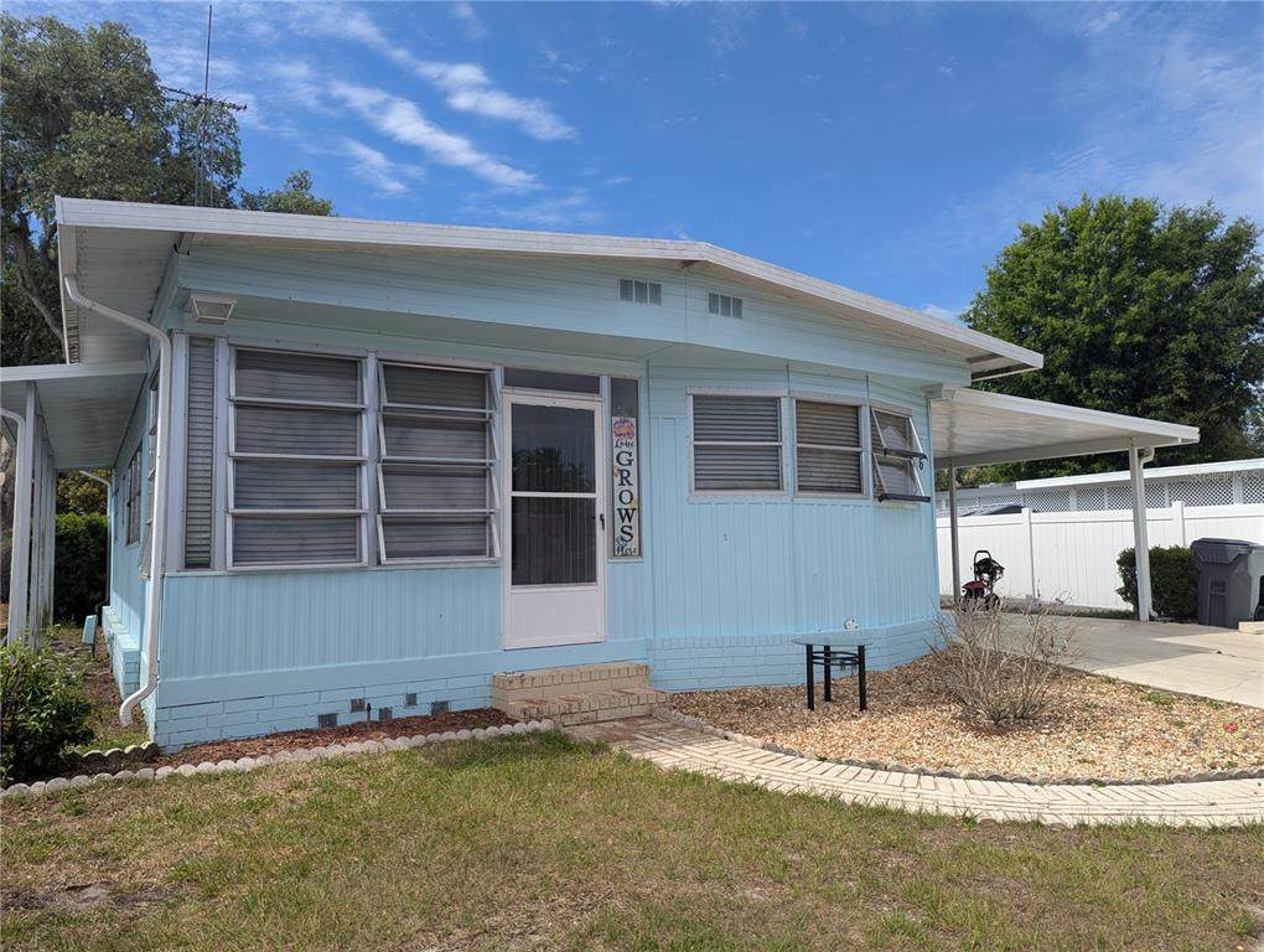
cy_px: 476
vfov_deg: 56.9
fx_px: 878
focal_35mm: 24
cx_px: 632
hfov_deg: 71.5
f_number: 1.85
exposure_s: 1/2571
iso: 44
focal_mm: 6.81
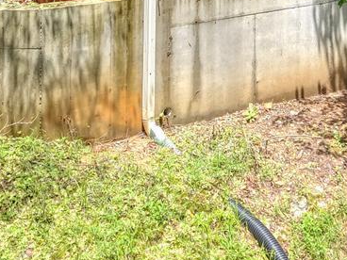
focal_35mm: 87
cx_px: 215
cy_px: -191
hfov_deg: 22.5
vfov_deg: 15.0
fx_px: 872
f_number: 1.8
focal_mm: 8.67
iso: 240
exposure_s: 1/4000
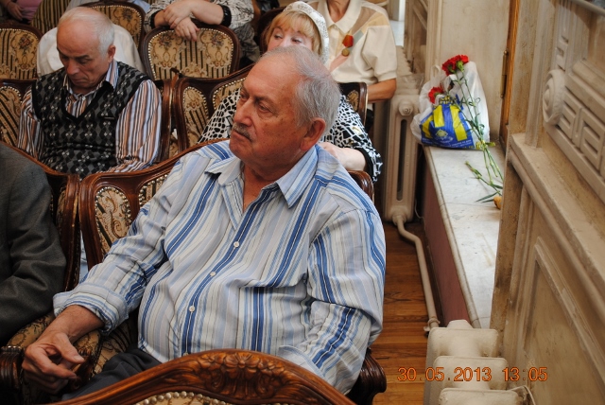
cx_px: 302
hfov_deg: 41.1
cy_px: 202
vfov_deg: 28.1
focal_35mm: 48
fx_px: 807
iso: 200
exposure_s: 1/60
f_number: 4.8
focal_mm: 32
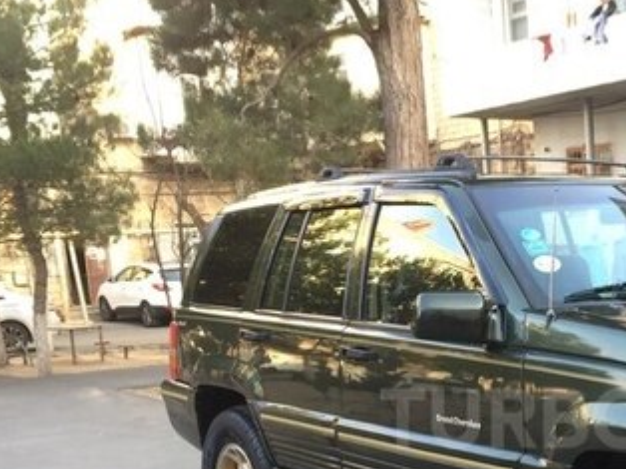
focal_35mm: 61
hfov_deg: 30.1
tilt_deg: -7.8
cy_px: 418
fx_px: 1102
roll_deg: +2.8
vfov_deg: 23.4
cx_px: 584
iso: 50
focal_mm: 4.15
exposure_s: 1/100
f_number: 2.2
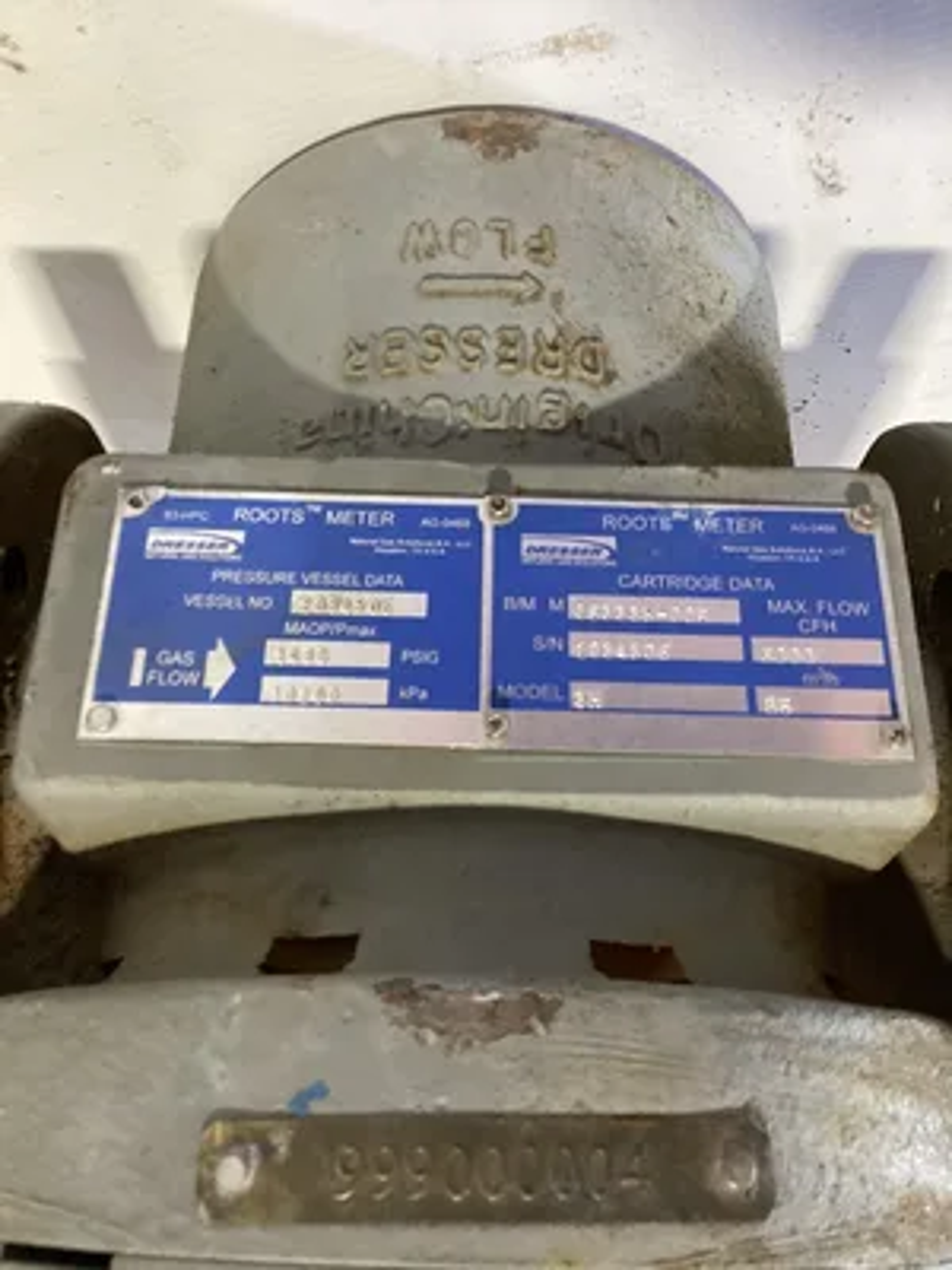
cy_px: 635
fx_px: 1137
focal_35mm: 31
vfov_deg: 58.4
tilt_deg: -22.6
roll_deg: +4.1
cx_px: 476
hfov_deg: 45.4
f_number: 2.4
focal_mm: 3.3
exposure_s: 1/40
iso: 400
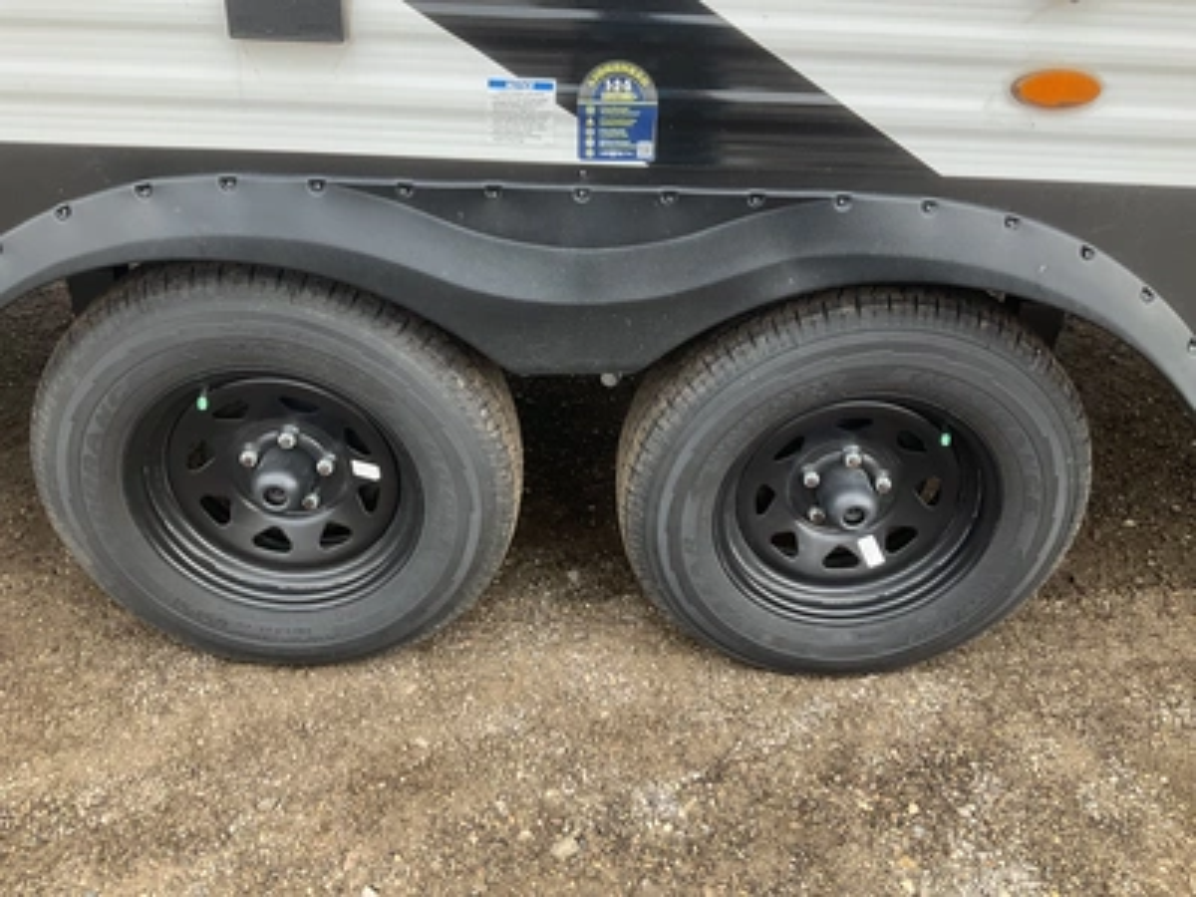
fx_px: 1002
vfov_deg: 48.2
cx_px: 598
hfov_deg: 61.7
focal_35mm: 29
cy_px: 448
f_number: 1.8
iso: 25
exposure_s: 1/178
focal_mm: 3
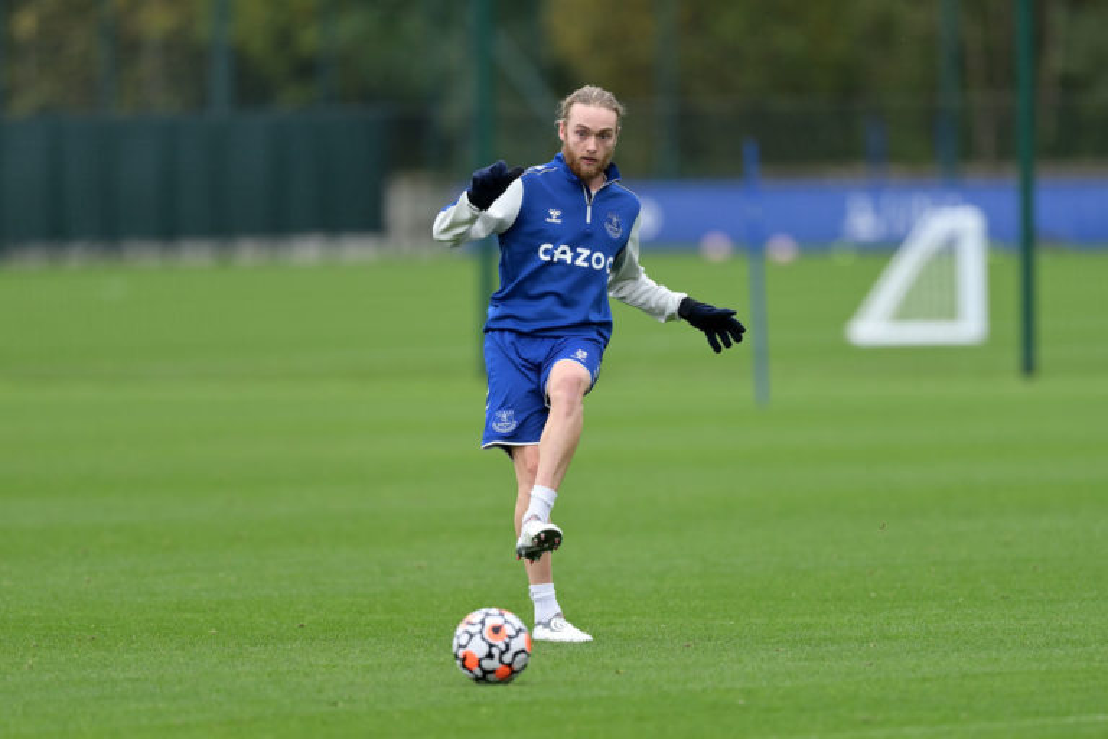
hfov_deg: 5.2
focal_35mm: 400
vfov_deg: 3.4
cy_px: 370
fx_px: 12310
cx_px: 554
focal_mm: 400
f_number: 3.5
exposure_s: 1/2000
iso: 1000
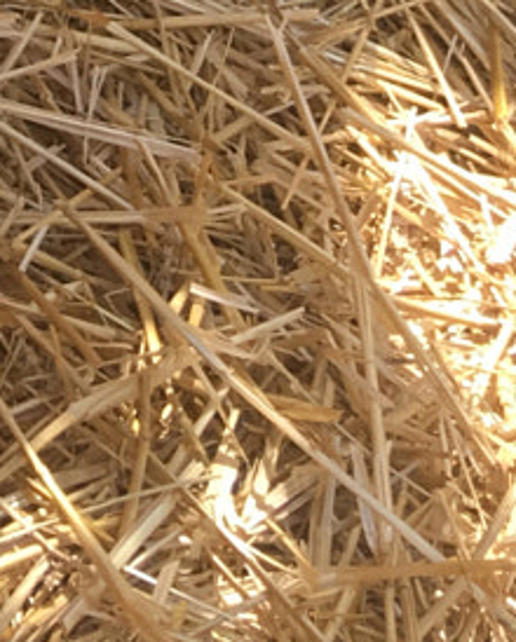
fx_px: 3143
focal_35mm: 165
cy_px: -984
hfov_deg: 8.3
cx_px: -873
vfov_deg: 10.0
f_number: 2.2
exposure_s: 1/506
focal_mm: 4.15
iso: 25
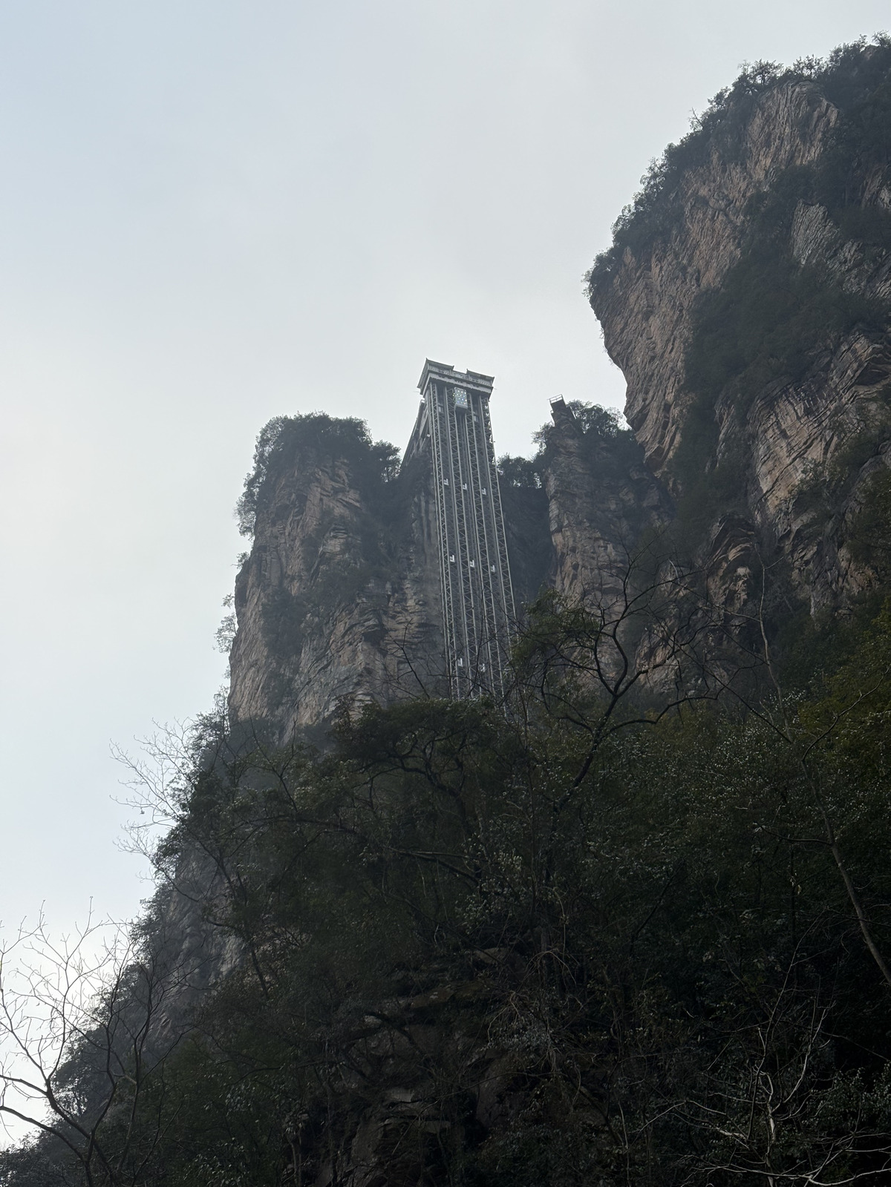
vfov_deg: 36.8
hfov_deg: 28.0
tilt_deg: +56.7
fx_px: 1785
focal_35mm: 52
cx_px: 446
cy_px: 594
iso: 32
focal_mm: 5.96
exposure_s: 1/465
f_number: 1.6
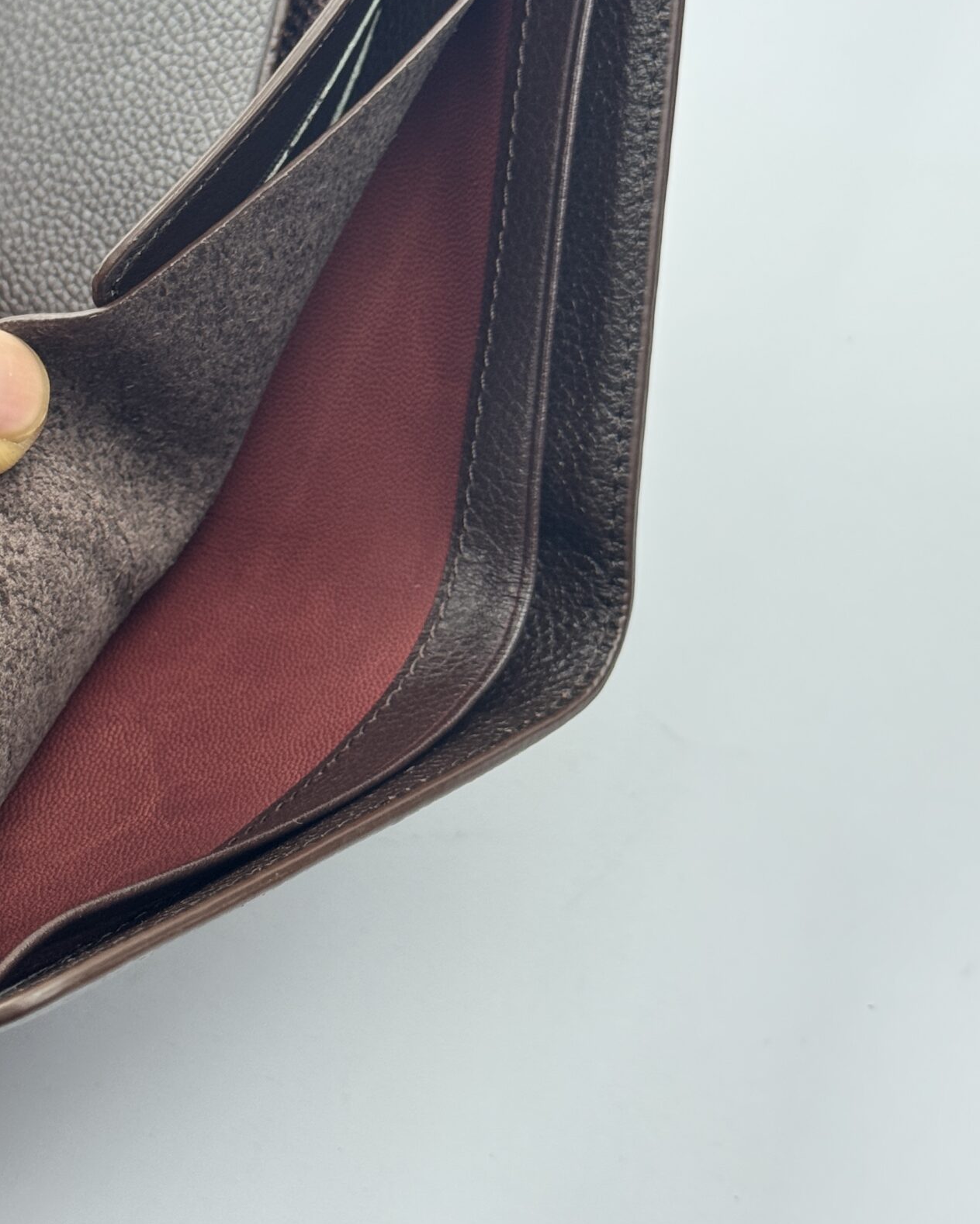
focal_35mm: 76
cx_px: 285
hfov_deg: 20.1
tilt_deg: -46.3
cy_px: 413
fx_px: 2755
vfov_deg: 24.9
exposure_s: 1/100
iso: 80
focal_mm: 6.76
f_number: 1.78
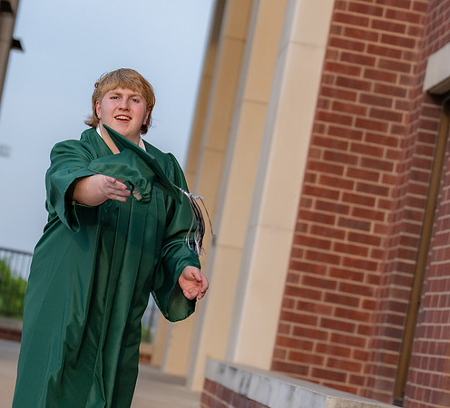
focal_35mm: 153
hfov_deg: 11.9
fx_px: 2145
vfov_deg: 10.9
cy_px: 178
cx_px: 96
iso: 400
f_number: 2.8
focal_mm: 70
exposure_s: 1/1600
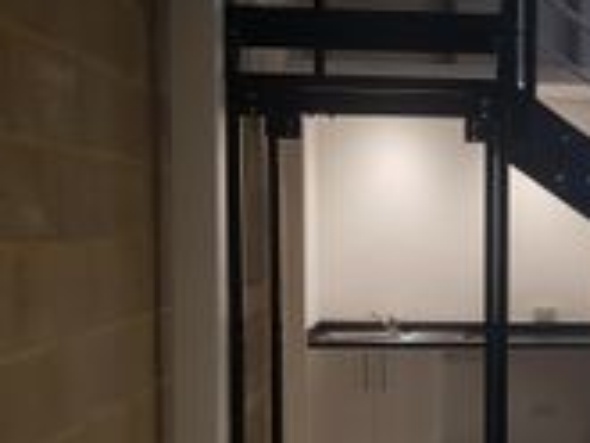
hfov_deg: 29.3
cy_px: 300
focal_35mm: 63
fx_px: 1075
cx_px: 544
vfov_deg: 23.2
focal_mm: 4.2
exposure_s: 1/50
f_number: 1.7
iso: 125
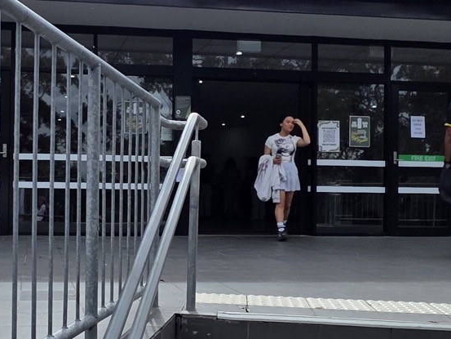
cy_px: 194
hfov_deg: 39.6
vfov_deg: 30.8
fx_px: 612
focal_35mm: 47
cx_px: 126
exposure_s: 1/3446
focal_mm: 2.2
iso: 40
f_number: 1.9
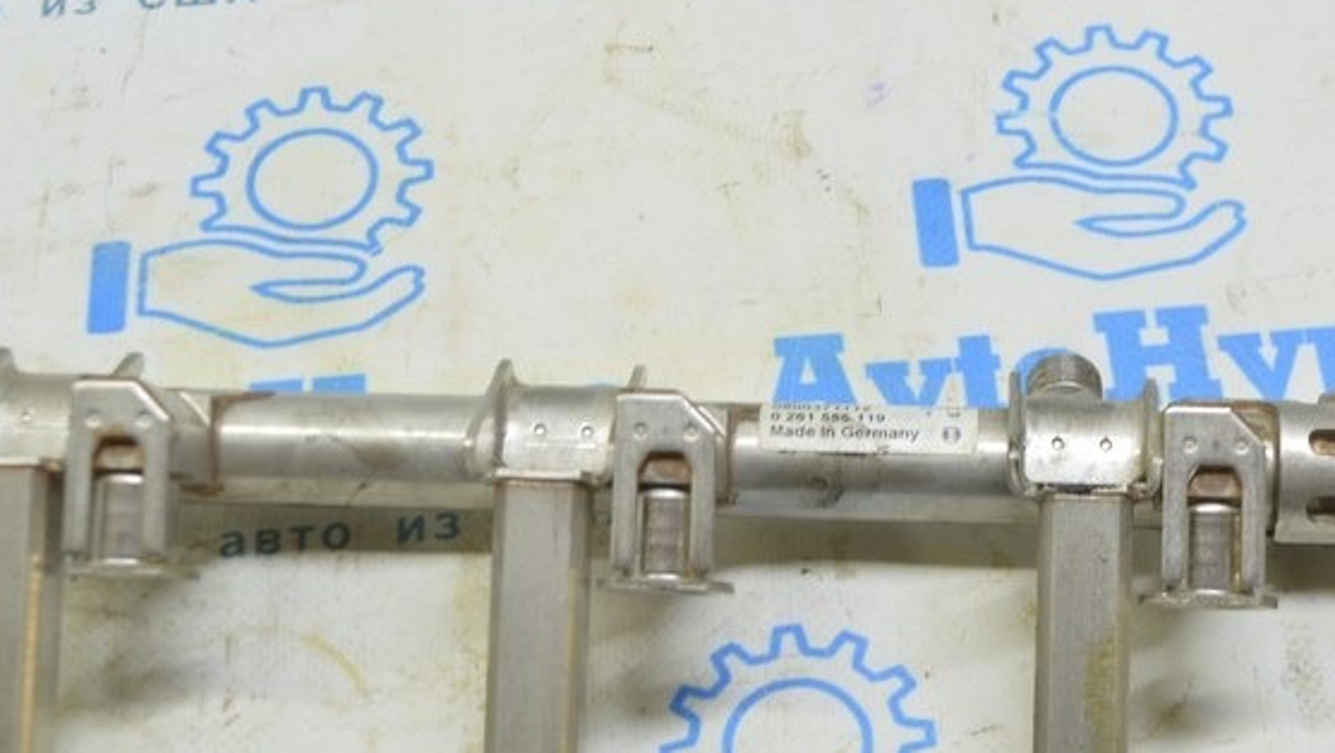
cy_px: 483
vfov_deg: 16.1
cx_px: 875
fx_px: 2656
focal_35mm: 75
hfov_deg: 28.1
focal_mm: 26
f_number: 5.6
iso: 400
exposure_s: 1/20
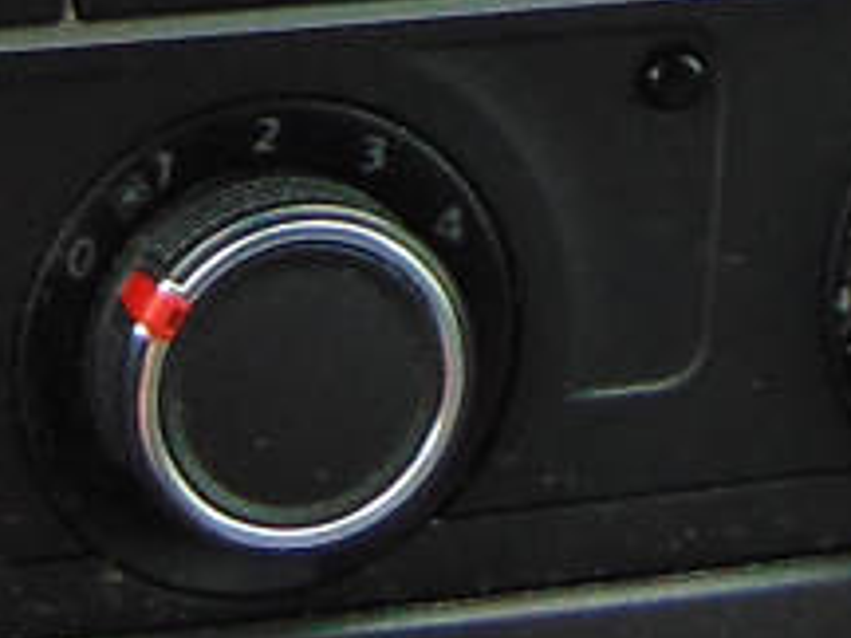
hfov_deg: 9.8
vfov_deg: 7.2
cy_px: -579
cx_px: 28
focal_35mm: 200
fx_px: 4917
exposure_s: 1/40
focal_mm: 4.9
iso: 80
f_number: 3
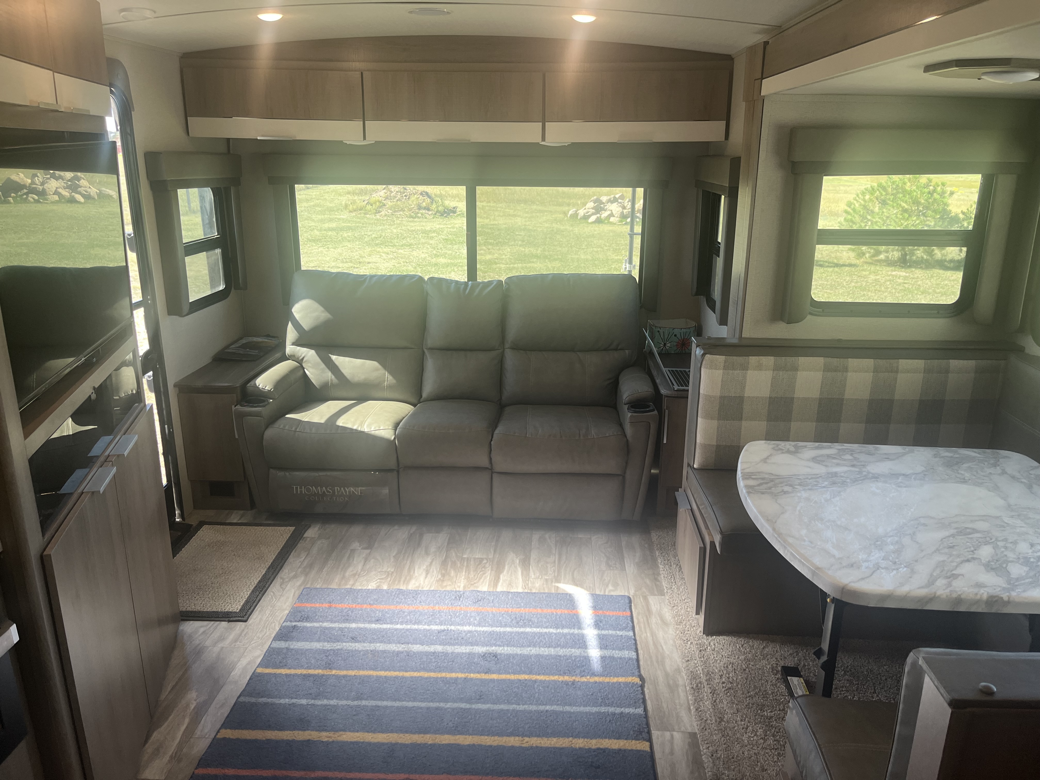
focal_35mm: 26
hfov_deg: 67.3
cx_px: 520
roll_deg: +0.5
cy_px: 390
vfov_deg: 53.1
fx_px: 781
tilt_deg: -17.7
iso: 64
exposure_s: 1/121
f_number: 1.6
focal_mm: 5.1
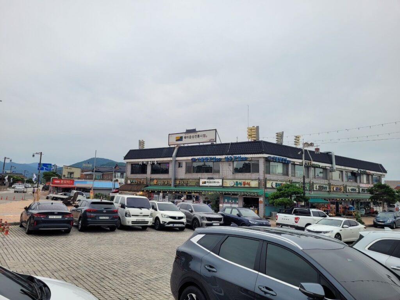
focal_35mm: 26
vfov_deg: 53.1
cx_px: 200
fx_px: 300
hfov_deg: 67.3
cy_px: 150
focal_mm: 5.4
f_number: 1.8
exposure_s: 1/1904
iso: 40
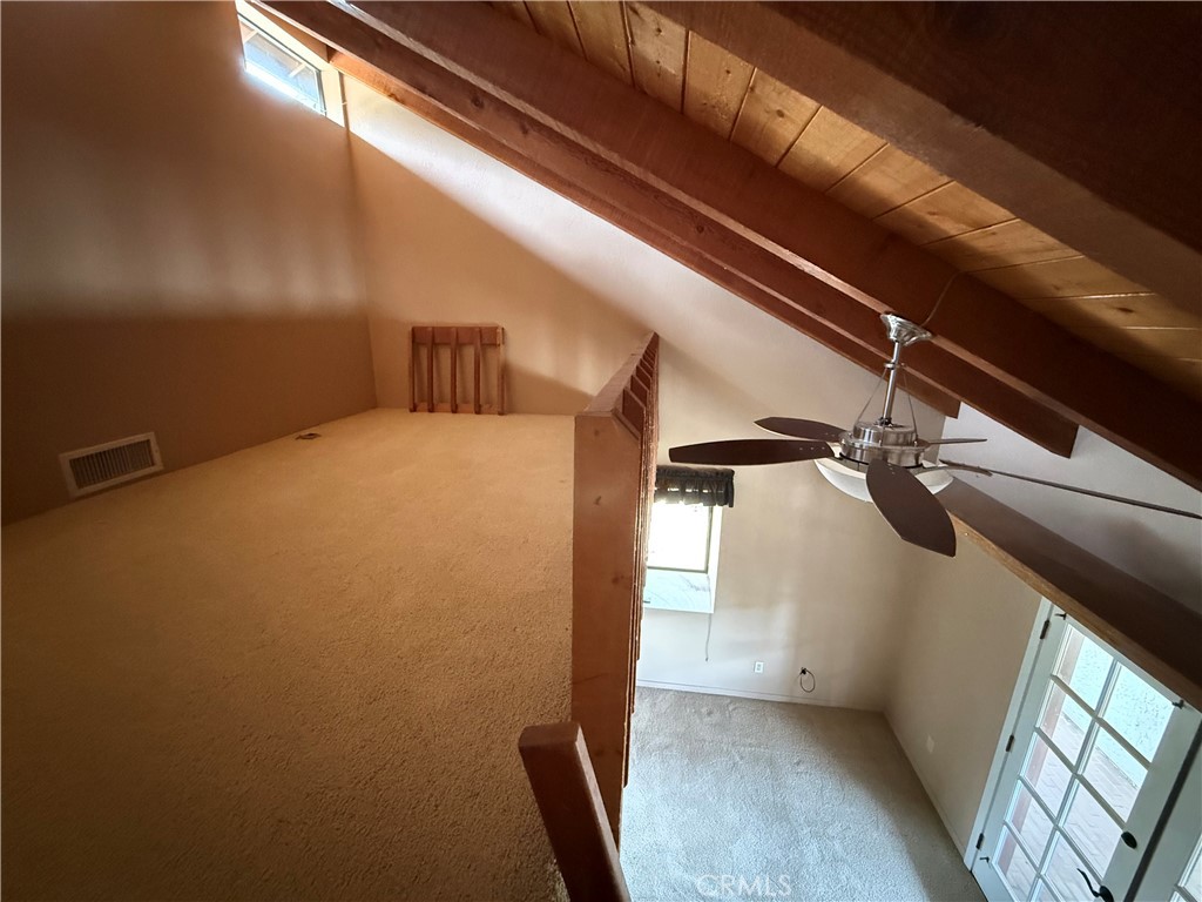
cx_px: 601
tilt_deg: -15.5
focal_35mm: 14
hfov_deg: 102.1
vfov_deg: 85.7
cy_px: 451
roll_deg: +0.1
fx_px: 486
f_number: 2.2
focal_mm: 2.22
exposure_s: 1/56
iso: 1250
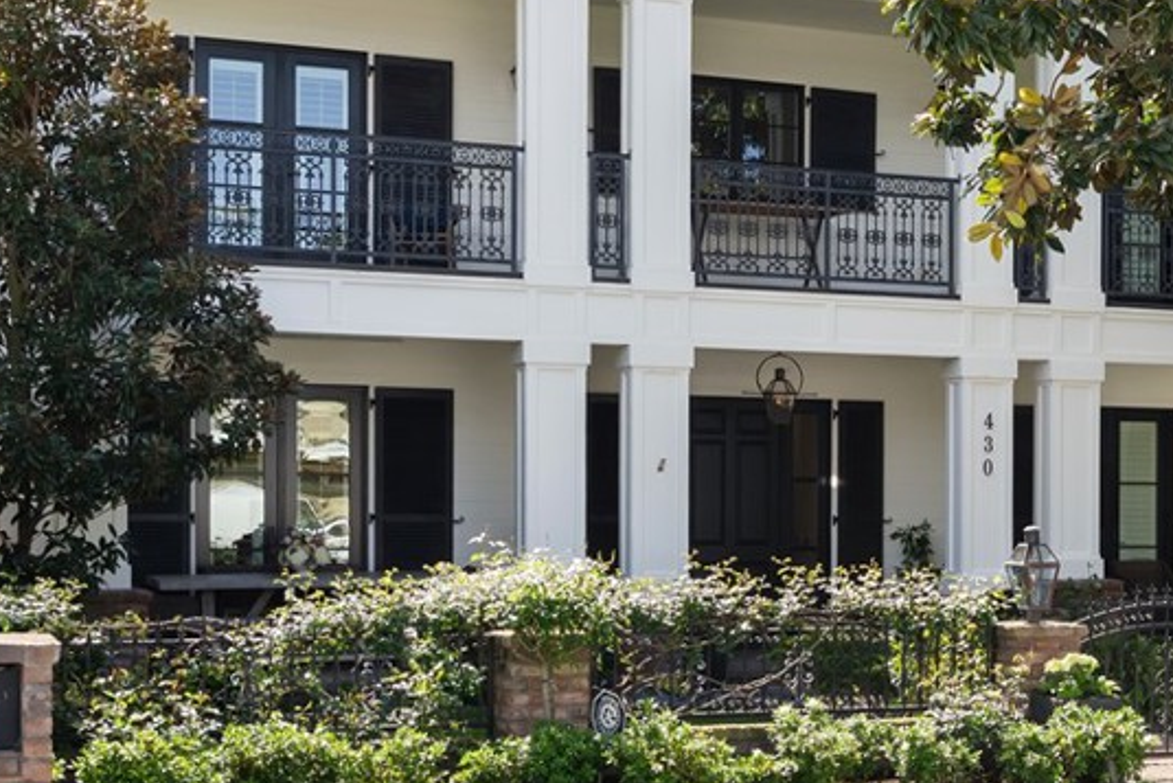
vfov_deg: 20.3
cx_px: 984
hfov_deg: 29.2
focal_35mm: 67
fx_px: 2184
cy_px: 347
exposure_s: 1/100
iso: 640
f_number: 9
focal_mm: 35
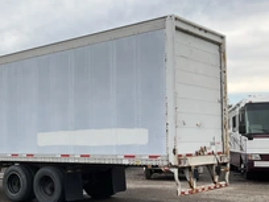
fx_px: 443
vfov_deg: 25.6
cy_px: 123
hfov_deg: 32.8
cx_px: 53
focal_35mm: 57
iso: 25
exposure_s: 1/2227
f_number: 1.8
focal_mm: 3
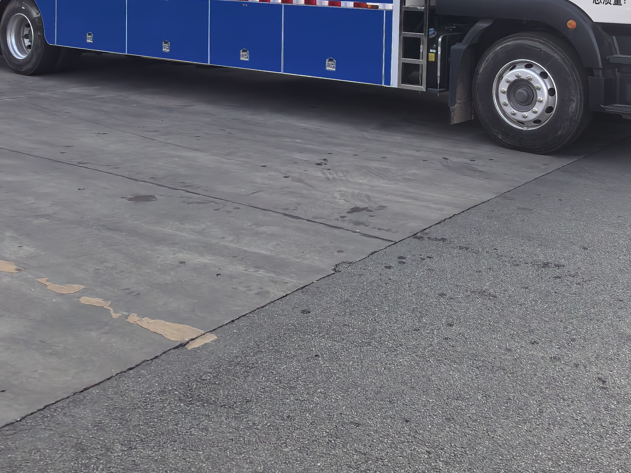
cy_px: 17
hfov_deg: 40.3
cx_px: 370
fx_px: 857
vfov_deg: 29.2
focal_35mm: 47
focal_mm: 5.75
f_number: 2
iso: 160
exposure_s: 1/11236
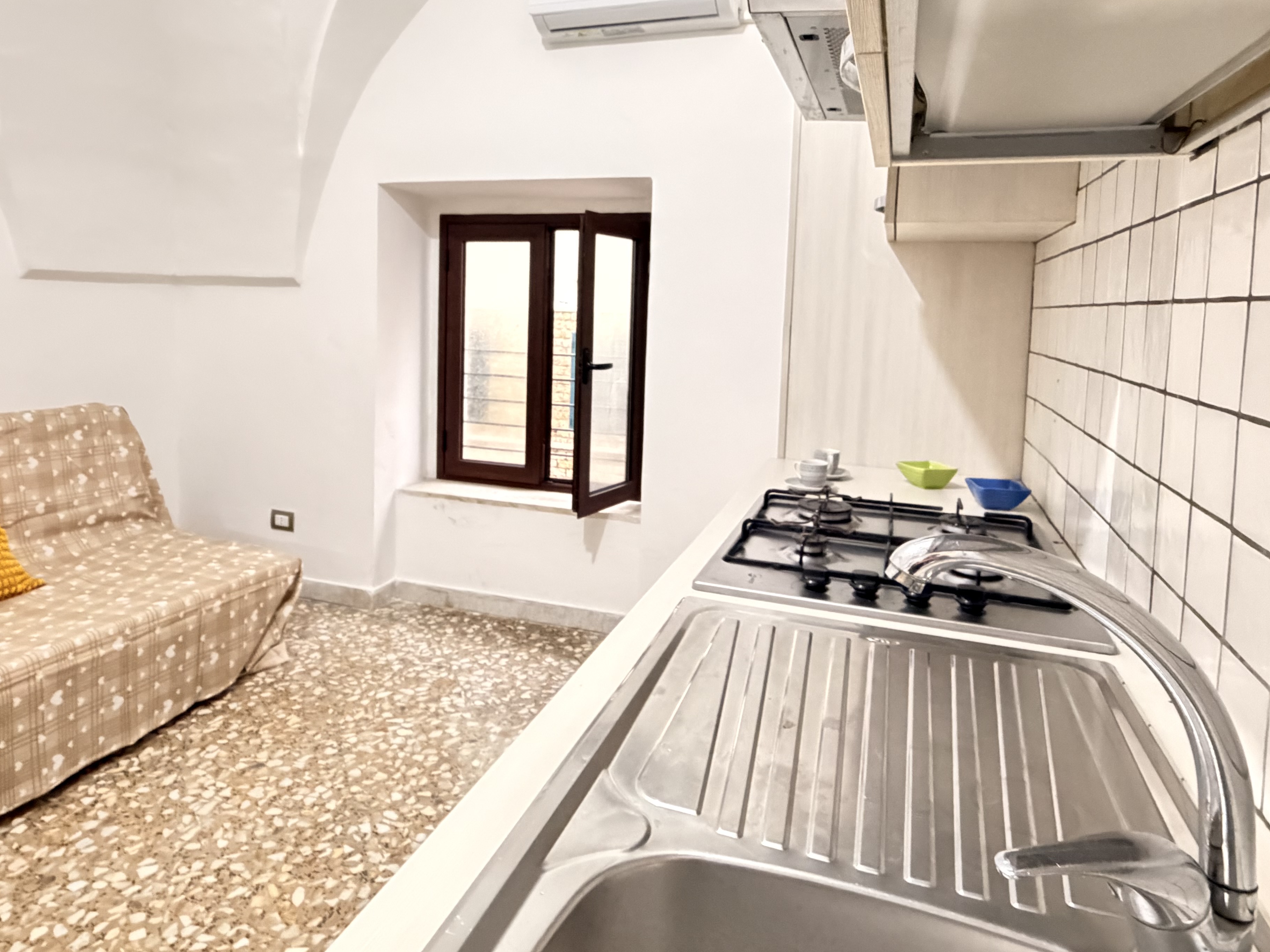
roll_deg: -1.9
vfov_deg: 60.3
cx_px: 612
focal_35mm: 22
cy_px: 362
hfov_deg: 76.4
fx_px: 807
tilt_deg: -4.1
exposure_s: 1/33
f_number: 2.2
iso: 1600
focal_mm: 2.22
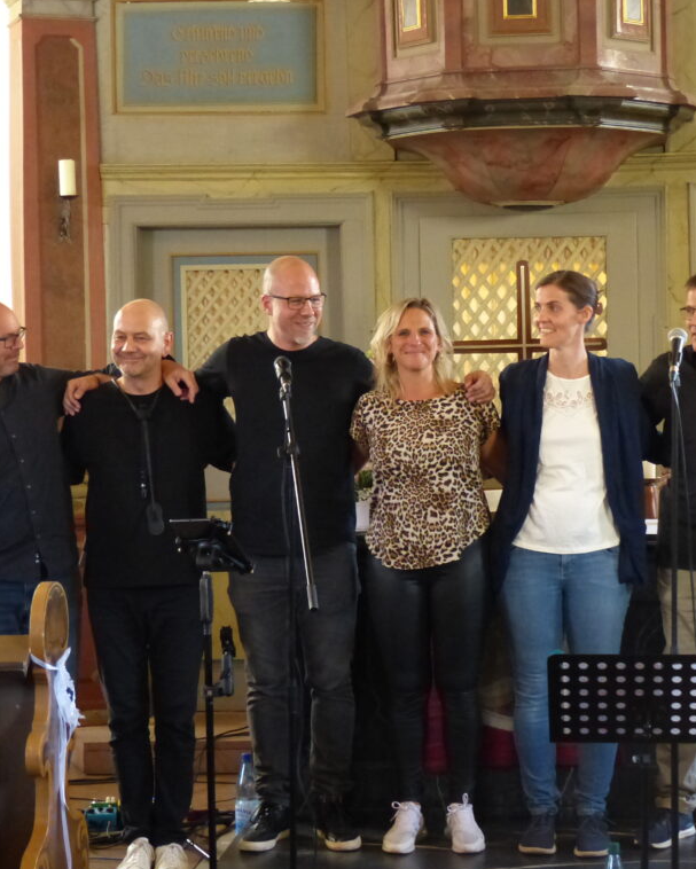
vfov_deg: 22.0
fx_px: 2239
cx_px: 455
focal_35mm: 87
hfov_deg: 17.6
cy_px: 436
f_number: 2.8
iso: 800
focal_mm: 11.9
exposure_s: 1/25
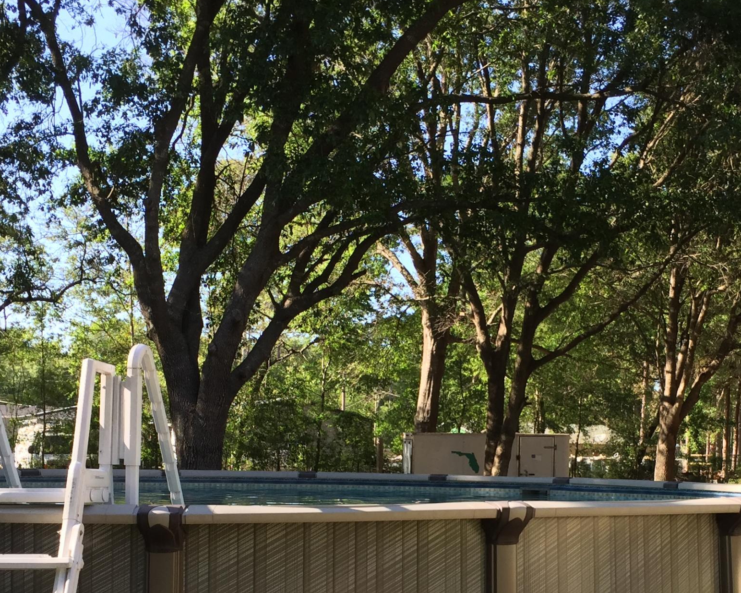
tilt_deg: -0.7
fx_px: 1206
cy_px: 464
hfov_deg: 33.9
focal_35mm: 55
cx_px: 471
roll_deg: -1.8
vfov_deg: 27.1
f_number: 2.2
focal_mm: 4.15
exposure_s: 1/370
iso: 32
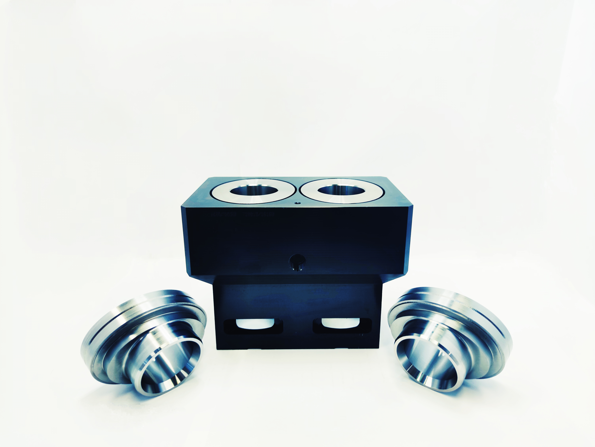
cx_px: 298
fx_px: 413
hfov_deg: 71.6
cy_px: 224
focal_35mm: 24
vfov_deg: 56.8
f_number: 1.69
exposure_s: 1/103
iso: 100
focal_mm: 6.72
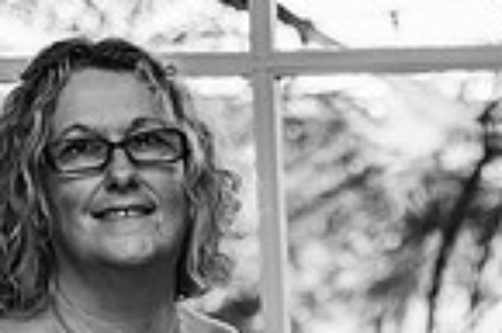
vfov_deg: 6.6
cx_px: 654
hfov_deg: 9.9
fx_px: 2838
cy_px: 579
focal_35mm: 204
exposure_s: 1/200
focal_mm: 51
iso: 100
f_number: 2.8
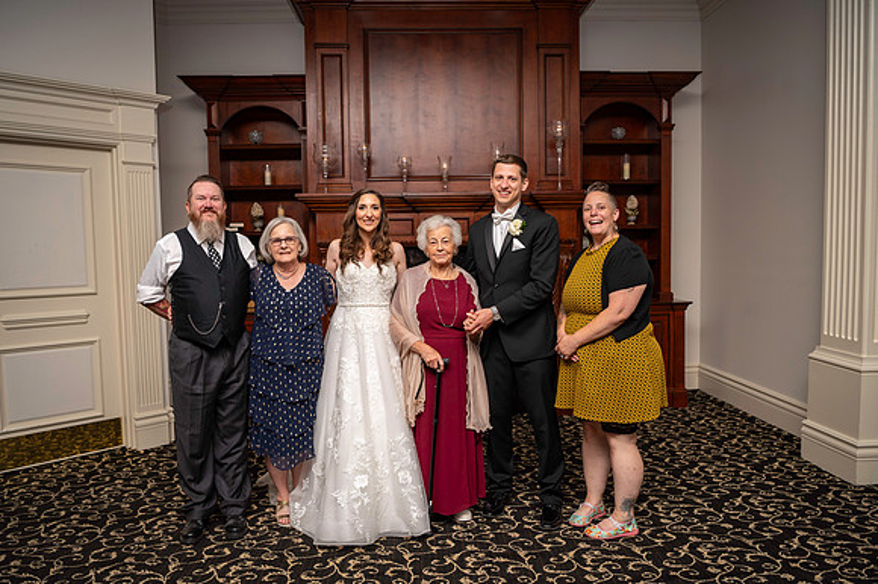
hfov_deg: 67.4
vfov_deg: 47.9
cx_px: 439
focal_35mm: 27
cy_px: 292
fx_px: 658
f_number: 4.5
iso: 800
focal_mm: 27
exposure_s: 1/125
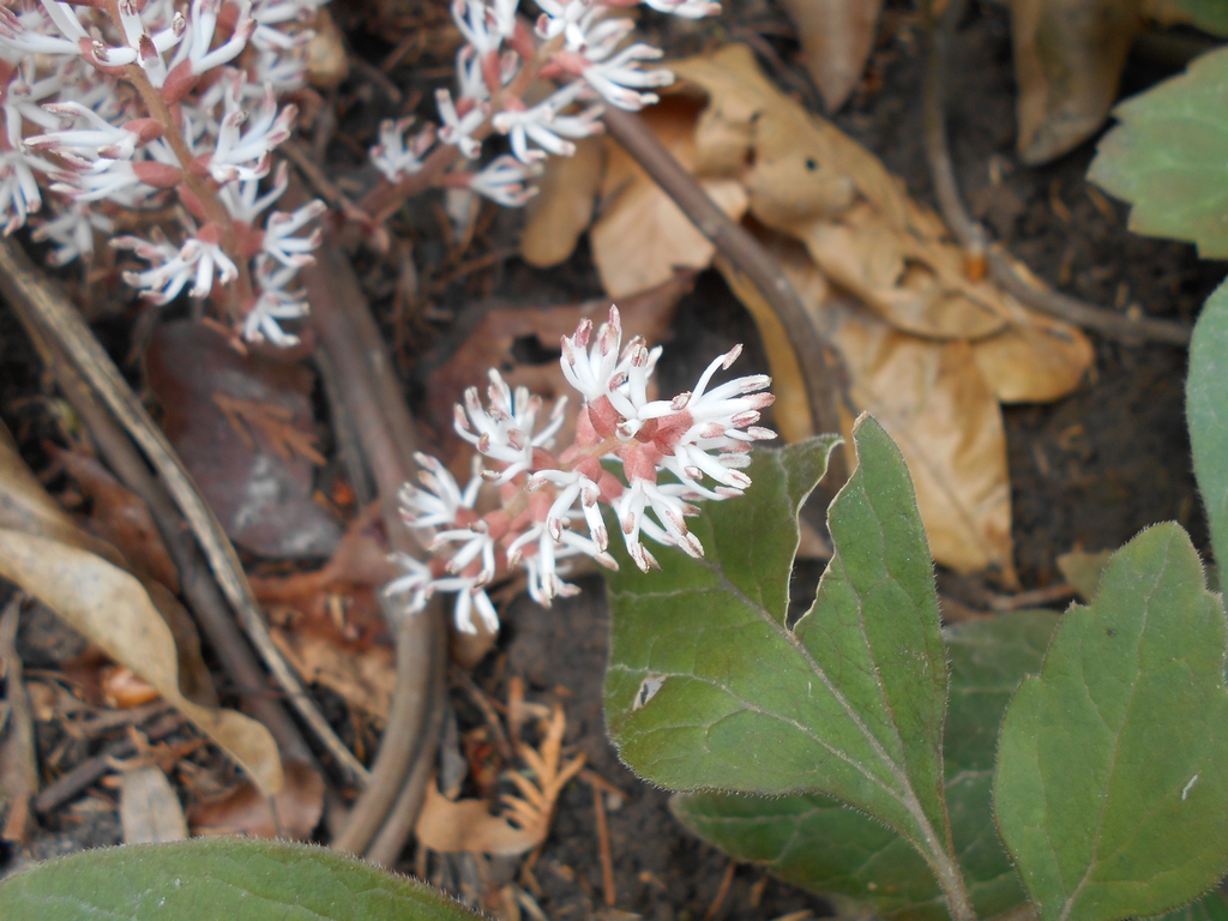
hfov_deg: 60.0
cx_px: 614
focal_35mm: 30
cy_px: 460
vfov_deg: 46.8
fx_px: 1064
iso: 80
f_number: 3.4
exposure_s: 1/80
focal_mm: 5.1
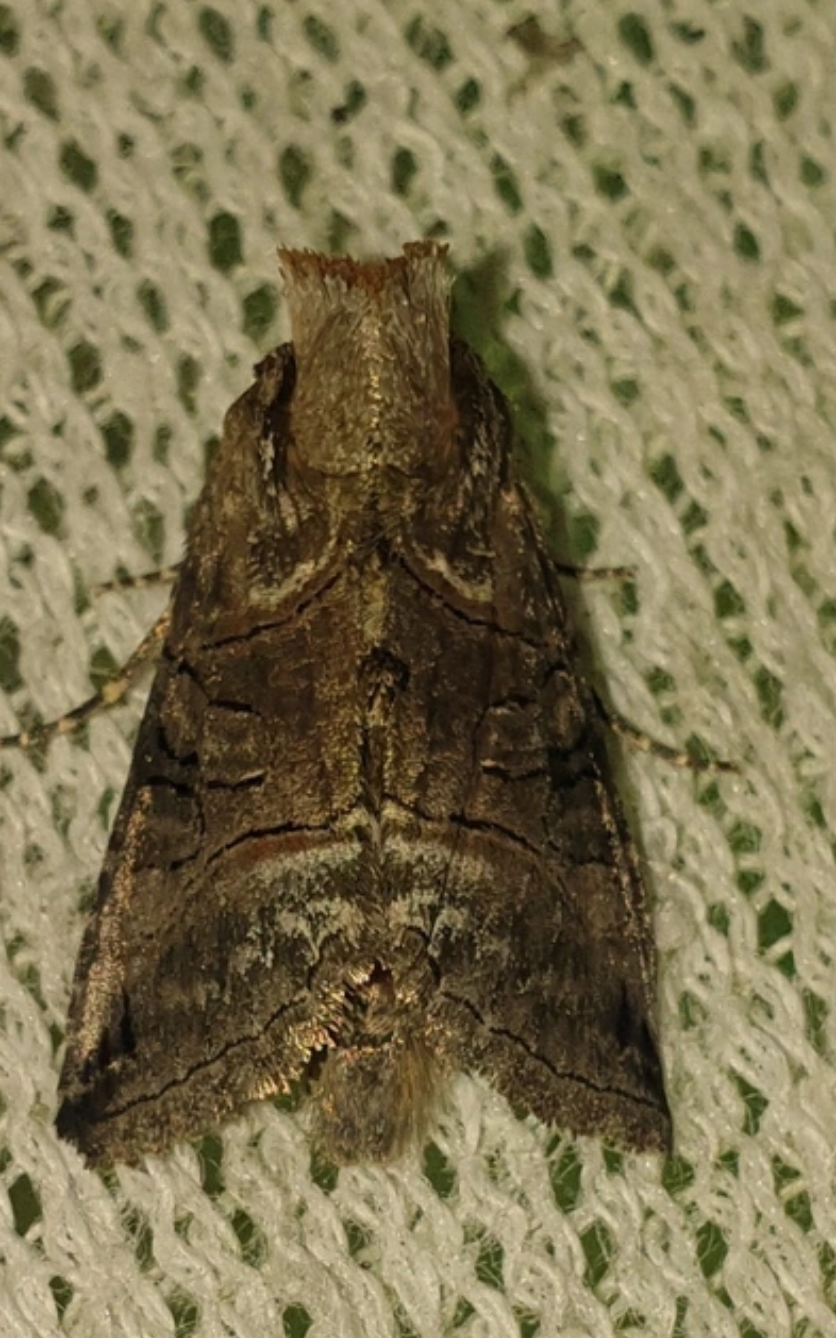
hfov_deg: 44.5
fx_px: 1021
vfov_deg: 66.5
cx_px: 397
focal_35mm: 28
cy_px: 666
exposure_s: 1/1174
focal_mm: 4.3
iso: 50
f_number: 2.4
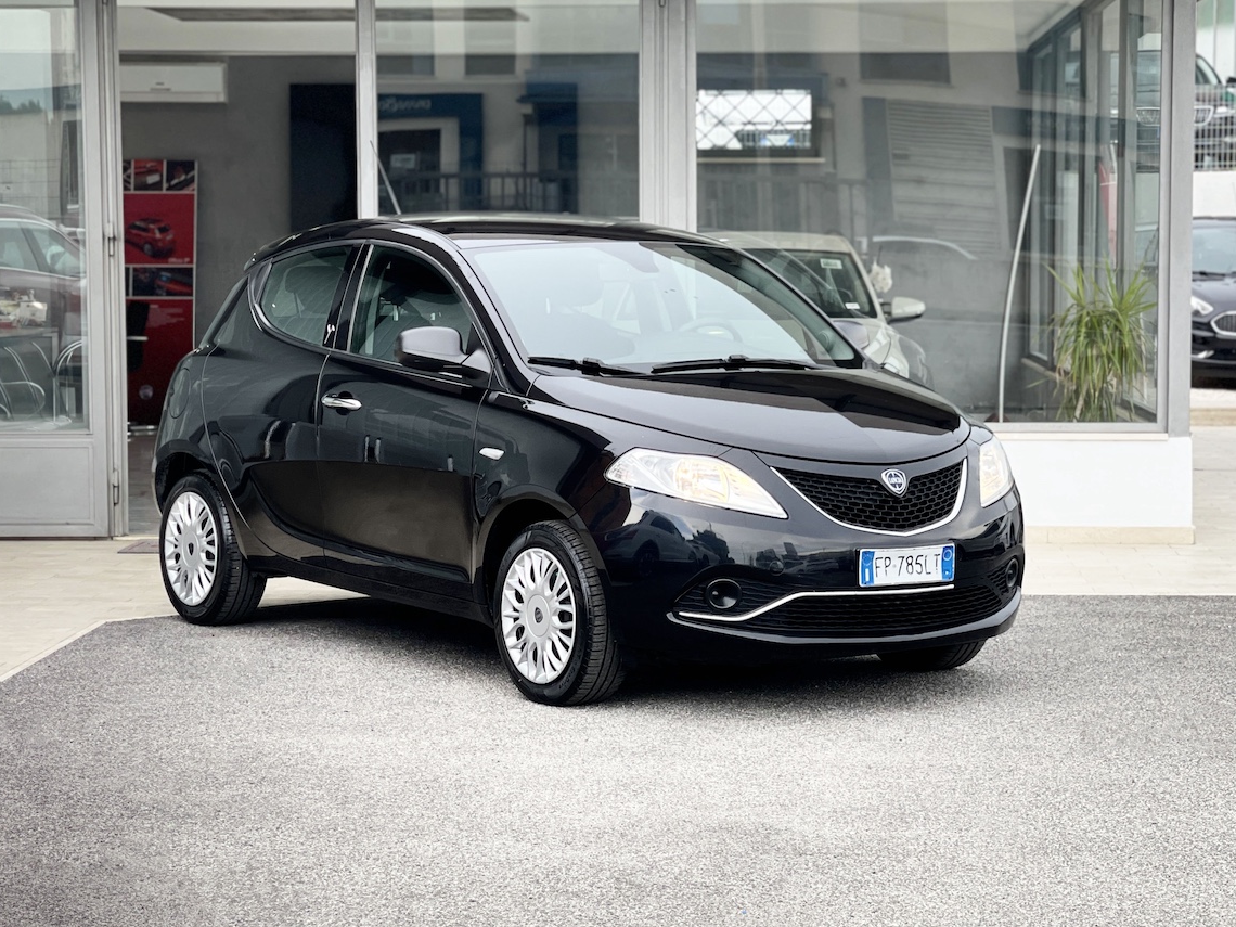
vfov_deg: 21.0
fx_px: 2499
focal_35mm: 70
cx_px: 578
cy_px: 472
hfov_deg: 27.8
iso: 40
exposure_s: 1/121
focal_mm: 7.5
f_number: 2.2
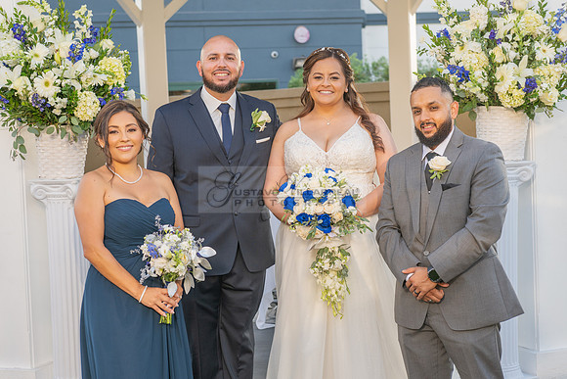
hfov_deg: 27.6
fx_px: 1152
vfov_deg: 18.6
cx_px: 268
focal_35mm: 73
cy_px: 209
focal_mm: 66
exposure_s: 1/160
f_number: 5
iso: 200
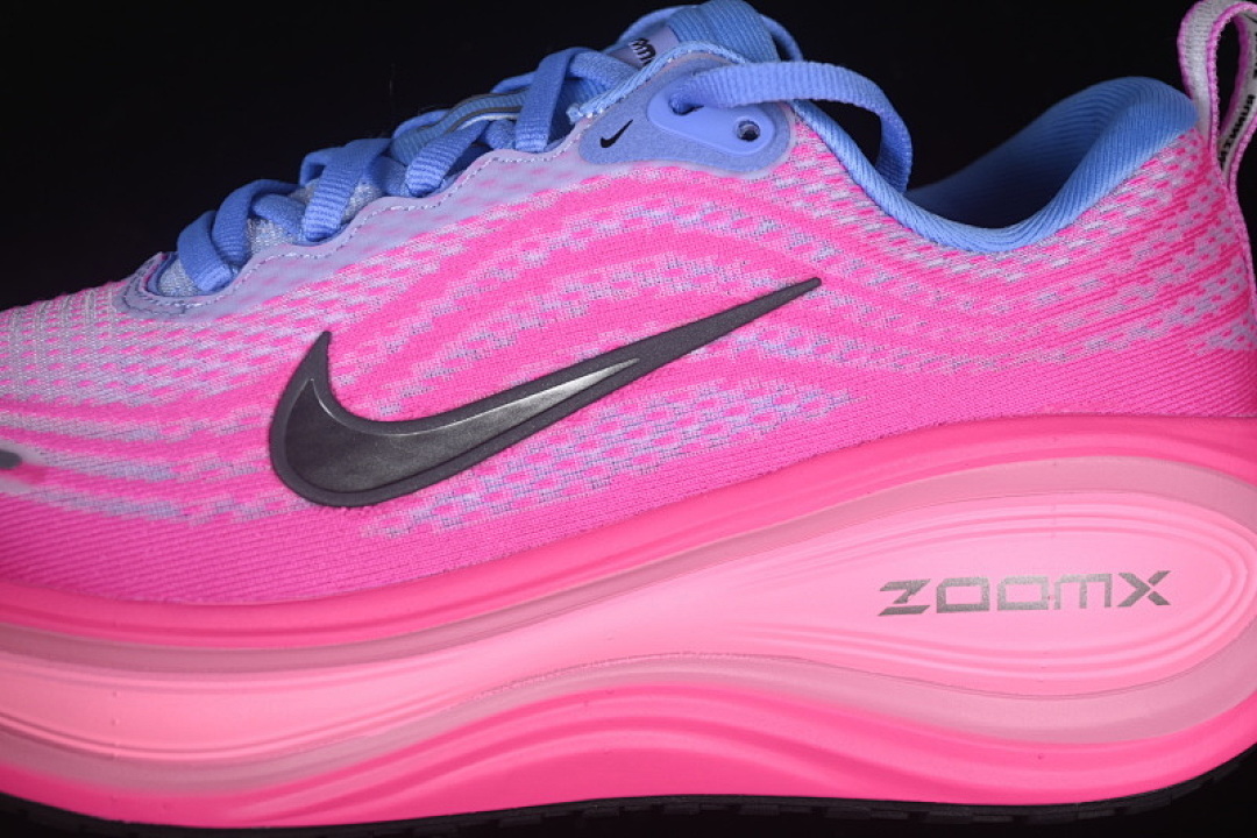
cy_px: 419
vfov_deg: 18.2
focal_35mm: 75
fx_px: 2619
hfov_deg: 27.0
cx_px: 628
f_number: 7.1
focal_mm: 50
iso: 160
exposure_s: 1/80
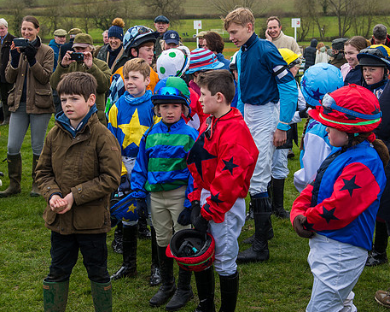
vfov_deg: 22.5
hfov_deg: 27.9
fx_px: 784
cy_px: 156
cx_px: 200
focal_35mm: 68
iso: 50
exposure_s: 1/125
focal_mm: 48
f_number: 5
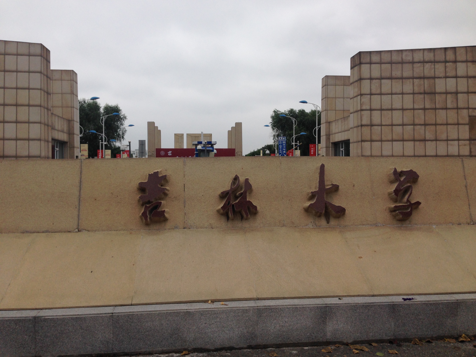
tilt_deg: +0.6
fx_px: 454
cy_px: 178
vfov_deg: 42.9
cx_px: 238
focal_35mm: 33
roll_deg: -0.4
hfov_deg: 55.4
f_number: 2.4
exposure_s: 1/207
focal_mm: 4.12
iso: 50
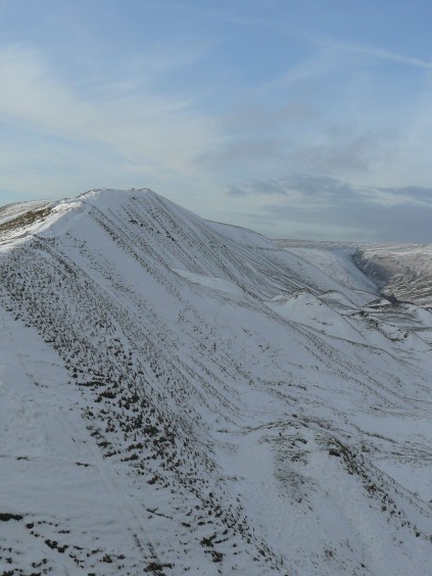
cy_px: 289
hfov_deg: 29.7
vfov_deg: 38.9
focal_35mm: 49
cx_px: 201
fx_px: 815
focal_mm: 6
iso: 100
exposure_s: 1/500
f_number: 5.6
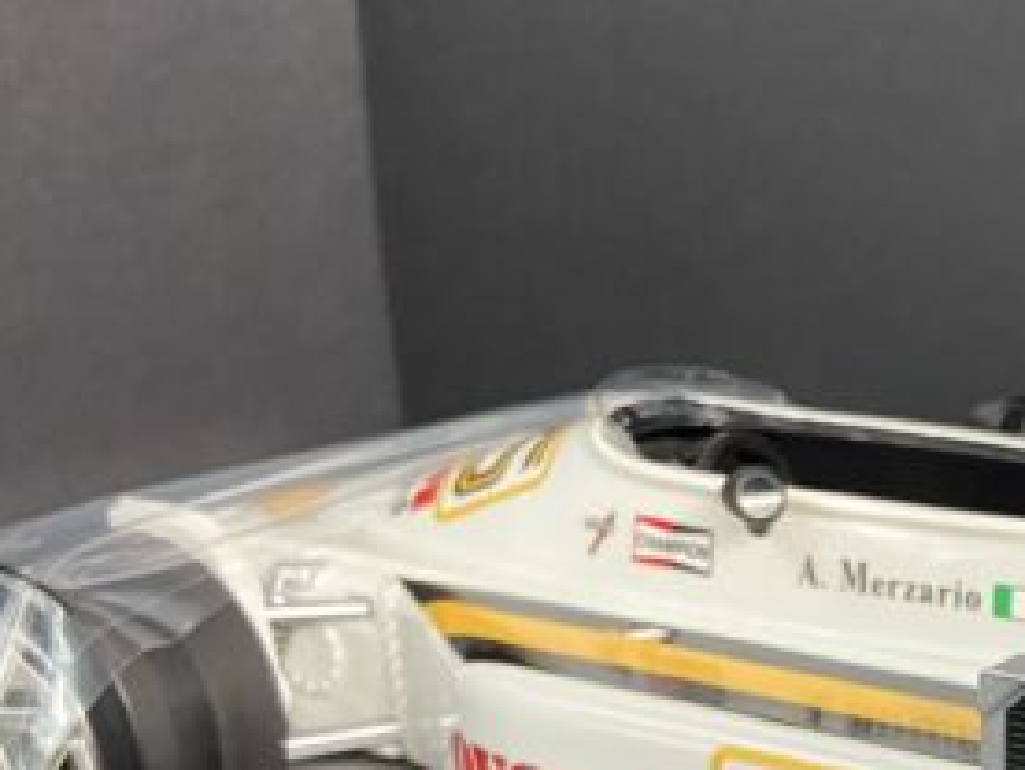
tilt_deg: -23.0
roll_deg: -3.3
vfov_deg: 19.0
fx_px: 2222
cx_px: 1236
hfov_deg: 23.7
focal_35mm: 75
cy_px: 814
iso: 500
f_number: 1.8
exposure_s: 1/50
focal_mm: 4.25
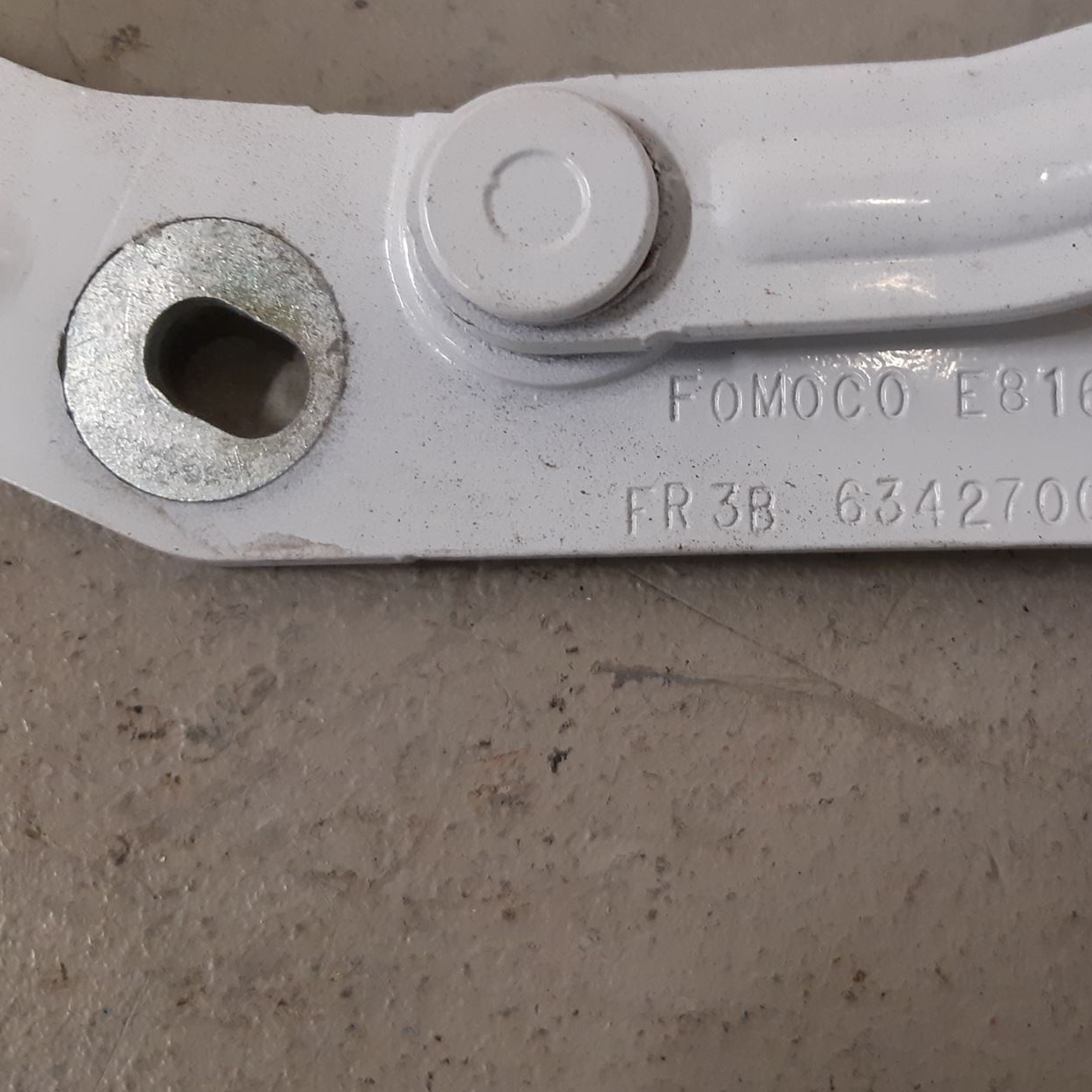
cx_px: 823
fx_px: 1356
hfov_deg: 42.5
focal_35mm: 38
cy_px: 459
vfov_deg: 43.7
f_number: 1.7
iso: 200
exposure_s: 1/50
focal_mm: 3.93
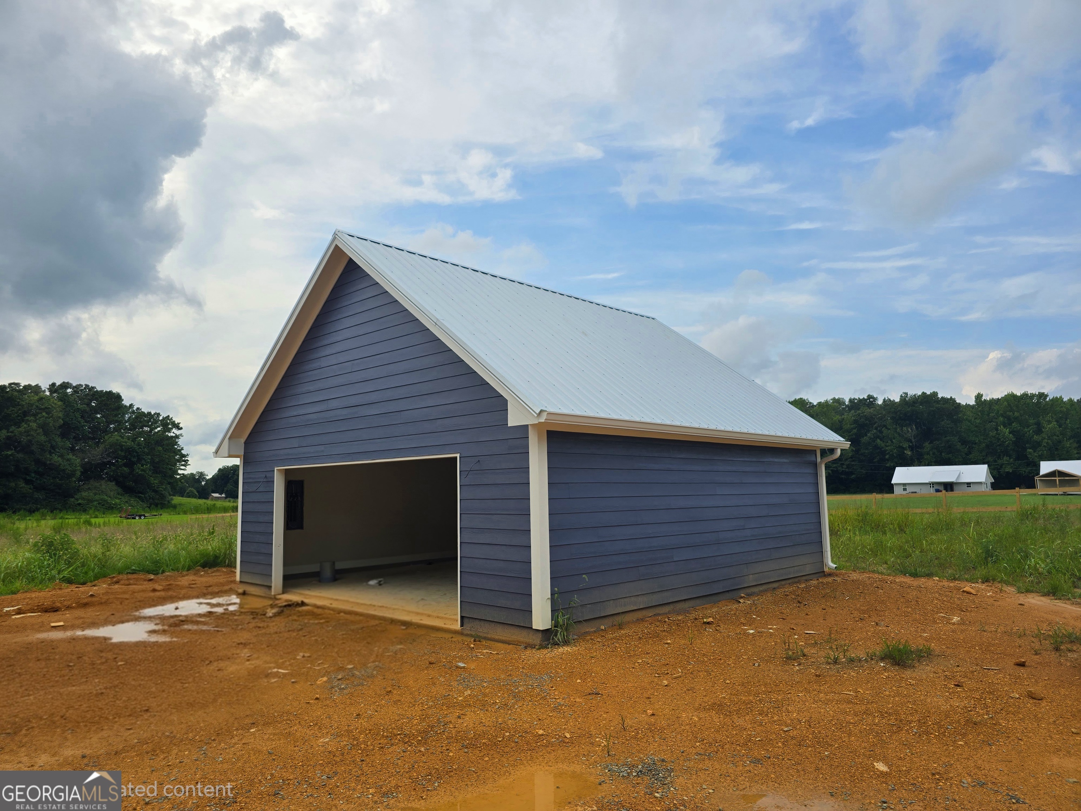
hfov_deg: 73.9
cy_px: 406
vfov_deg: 58.9
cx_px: 540
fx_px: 718
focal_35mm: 23
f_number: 1.7
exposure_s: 1/833
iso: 12
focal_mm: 6.3
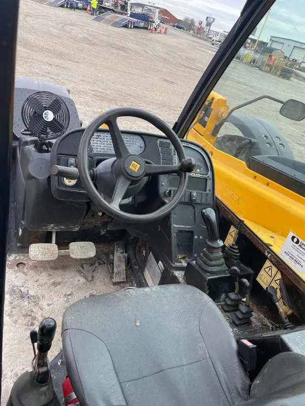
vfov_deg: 67.3
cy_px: 203
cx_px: 152
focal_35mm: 26
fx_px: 305
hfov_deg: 53.1
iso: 32
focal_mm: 4.2
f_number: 1.6
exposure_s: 1/409
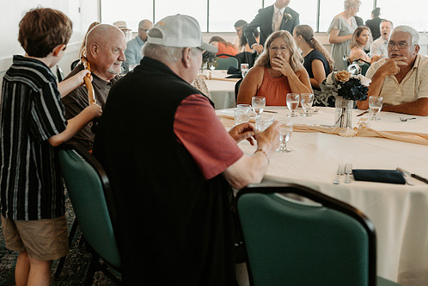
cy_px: 101
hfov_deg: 41.6
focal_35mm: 47
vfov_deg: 28.5
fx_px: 559
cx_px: 158
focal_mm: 35
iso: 320
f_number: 2.2
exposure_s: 1/400
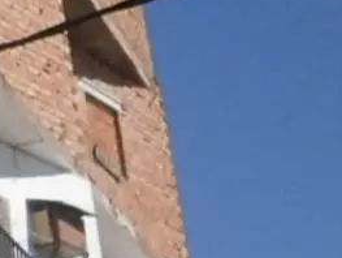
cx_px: -676
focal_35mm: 180
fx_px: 1781
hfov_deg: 9.0
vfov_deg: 8.3
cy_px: 194
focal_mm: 4.7
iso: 100
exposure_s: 1/250
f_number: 8
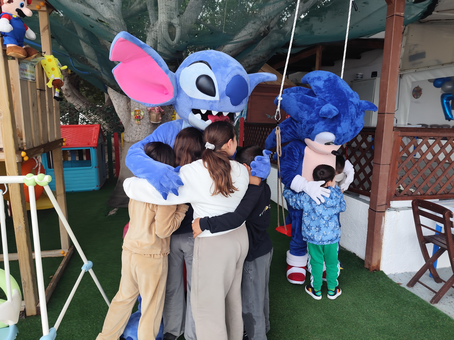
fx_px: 302
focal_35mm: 23
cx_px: 227
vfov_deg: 58.9
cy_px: 170
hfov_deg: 73.9
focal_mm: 6.19
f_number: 1.65
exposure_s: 1/179
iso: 50
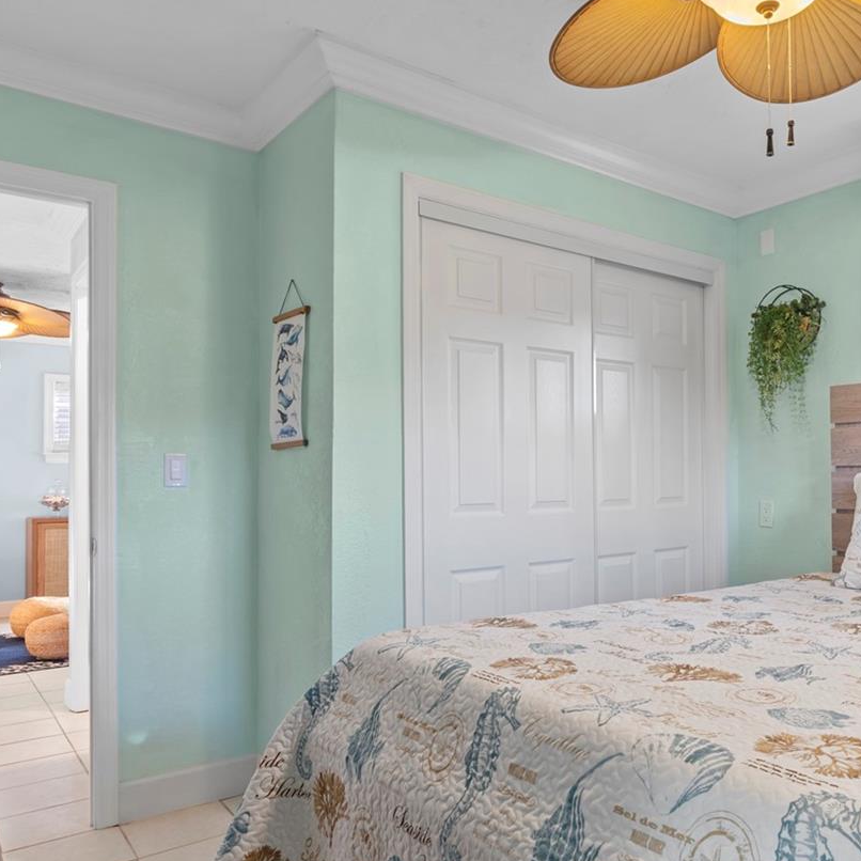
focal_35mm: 27
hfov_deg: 57.0
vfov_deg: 58.8
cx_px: 610
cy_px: 501
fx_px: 760
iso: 250
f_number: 9
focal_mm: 16
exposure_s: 4
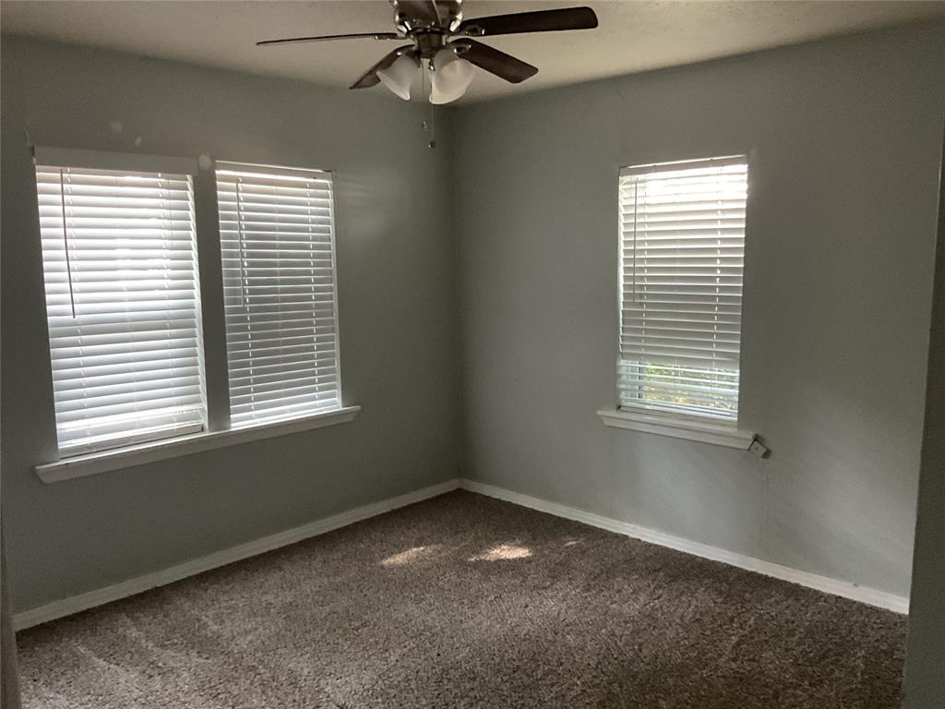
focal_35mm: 29
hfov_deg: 61.7
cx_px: 472
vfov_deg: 48.2
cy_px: 354
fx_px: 792
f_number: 1.8
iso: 320
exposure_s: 1/30
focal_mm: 3
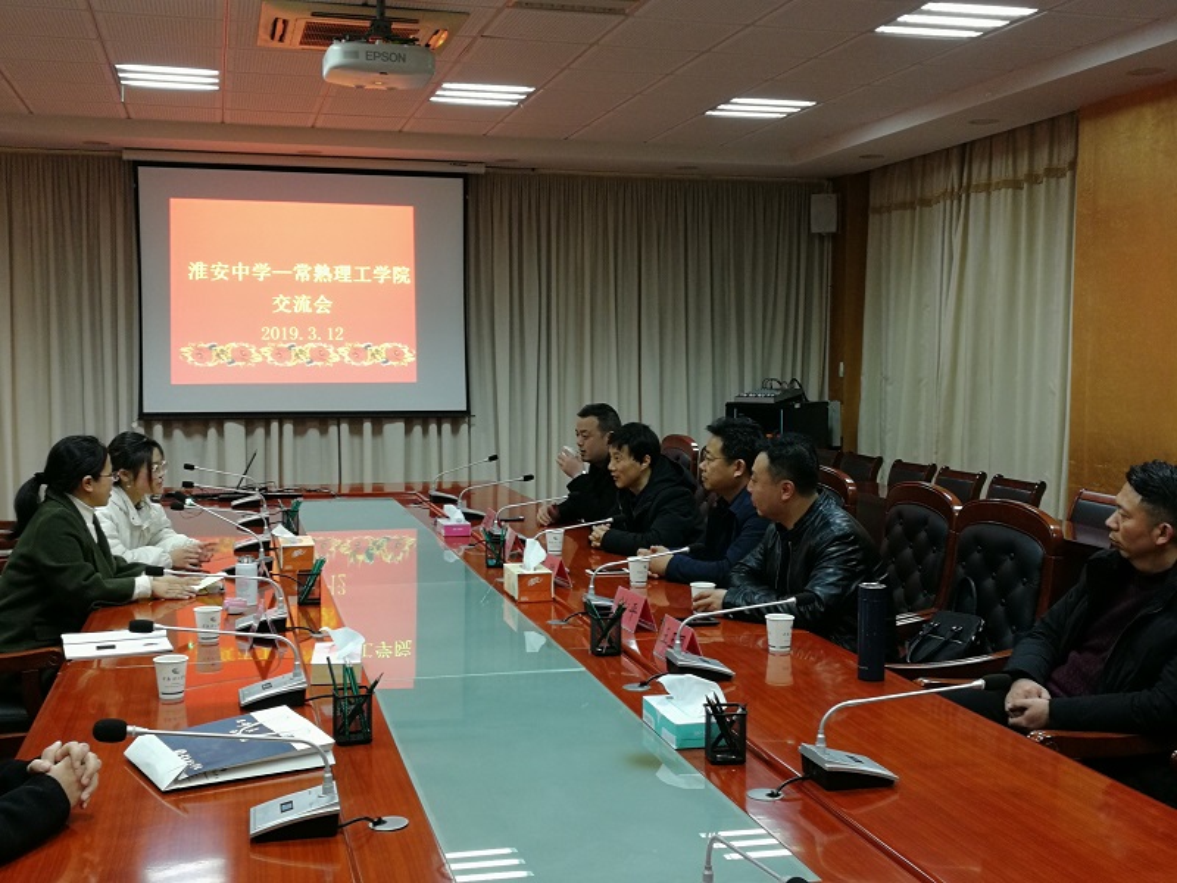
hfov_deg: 49.0
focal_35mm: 38
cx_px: 588
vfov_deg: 37.7
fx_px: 1292
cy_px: 442
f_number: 2.2
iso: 320
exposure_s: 1/25
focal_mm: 3.95
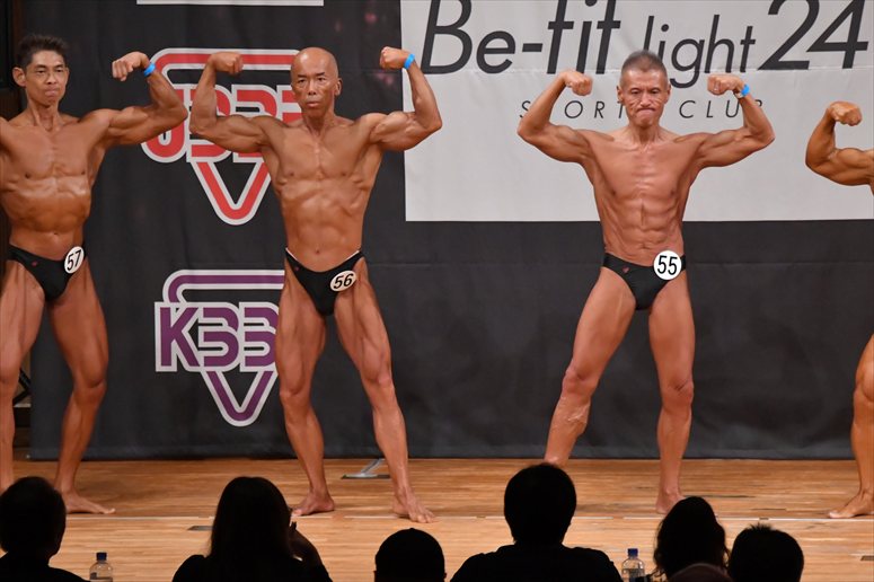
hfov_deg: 7.6
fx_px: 6552
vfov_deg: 5.1
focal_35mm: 270
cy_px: 291
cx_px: 437
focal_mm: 180
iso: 7200
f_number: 5.6
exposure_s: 1/400
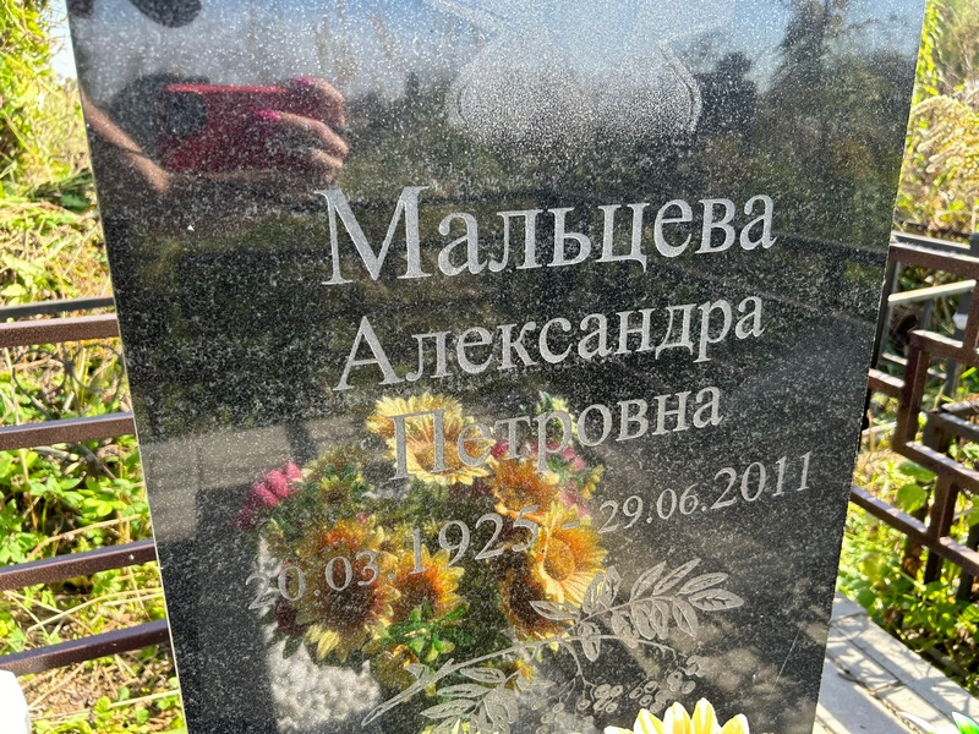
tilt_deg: -19.7
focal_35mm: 26
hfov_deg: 67.3
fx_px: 735
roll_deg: +0.2
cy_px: 367
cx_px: 490
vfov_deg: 53.1
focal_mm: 5.7
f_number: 1.5
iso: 50
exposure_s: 1/375
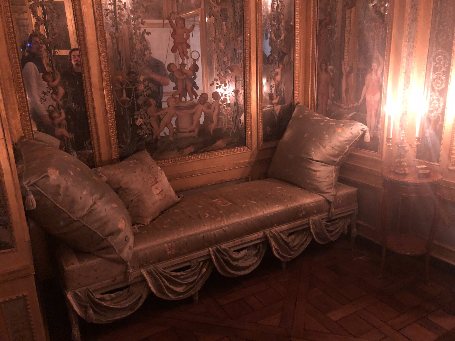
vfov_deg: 49.7
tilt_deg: -15.9
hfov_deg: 63.4
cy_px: 170
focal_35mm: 28
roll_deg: +1.3
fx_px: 368
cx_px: 228
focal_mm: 3.99
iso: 160
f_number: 1.8
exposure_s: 1/4
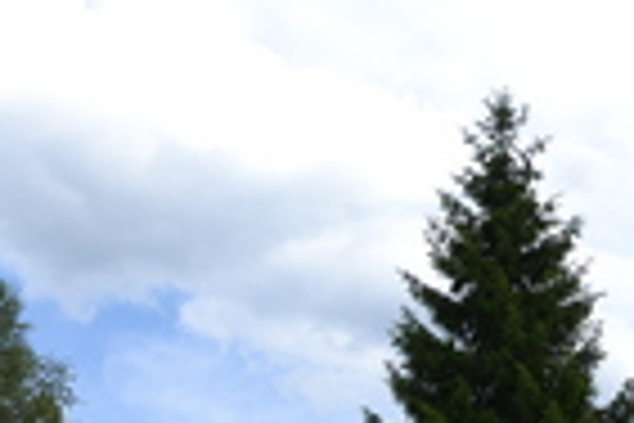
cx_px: 369
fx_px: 1514
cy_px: 626
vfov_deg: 14.8
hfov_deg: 23.6
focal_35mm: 86
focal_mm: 18
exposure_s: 1/1600
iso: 400
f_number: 6.3
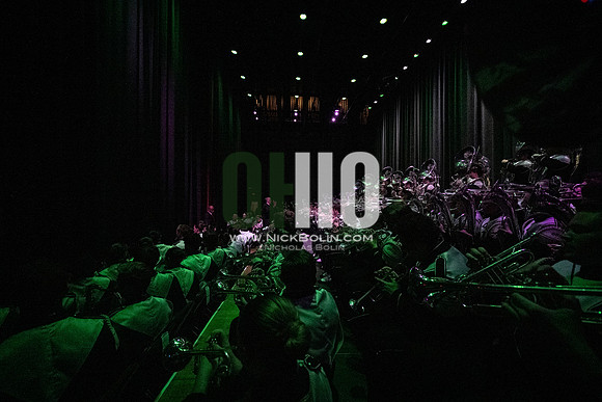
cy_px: 201
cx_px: 301
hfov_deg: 104.2
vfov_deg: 81.2
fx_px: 234
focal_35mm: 14
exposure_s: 1/400
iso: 25600
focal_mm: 14
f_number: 4
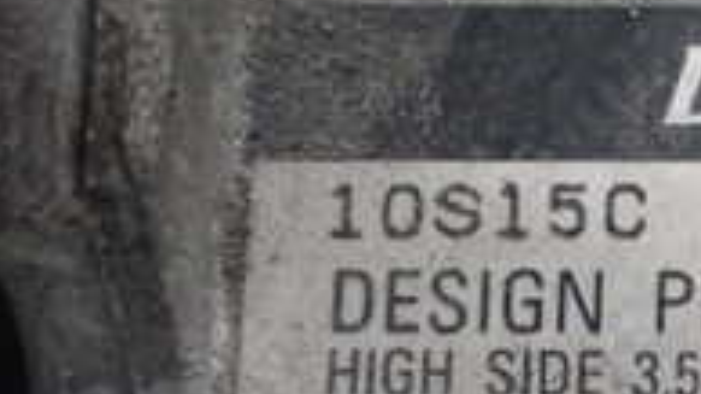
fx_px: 1877
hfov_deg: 19.9
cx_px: 838
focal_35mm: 101
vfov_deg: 11.9
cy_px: 322
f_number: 2.3
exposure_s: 1/50
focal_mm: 5.4
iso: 800
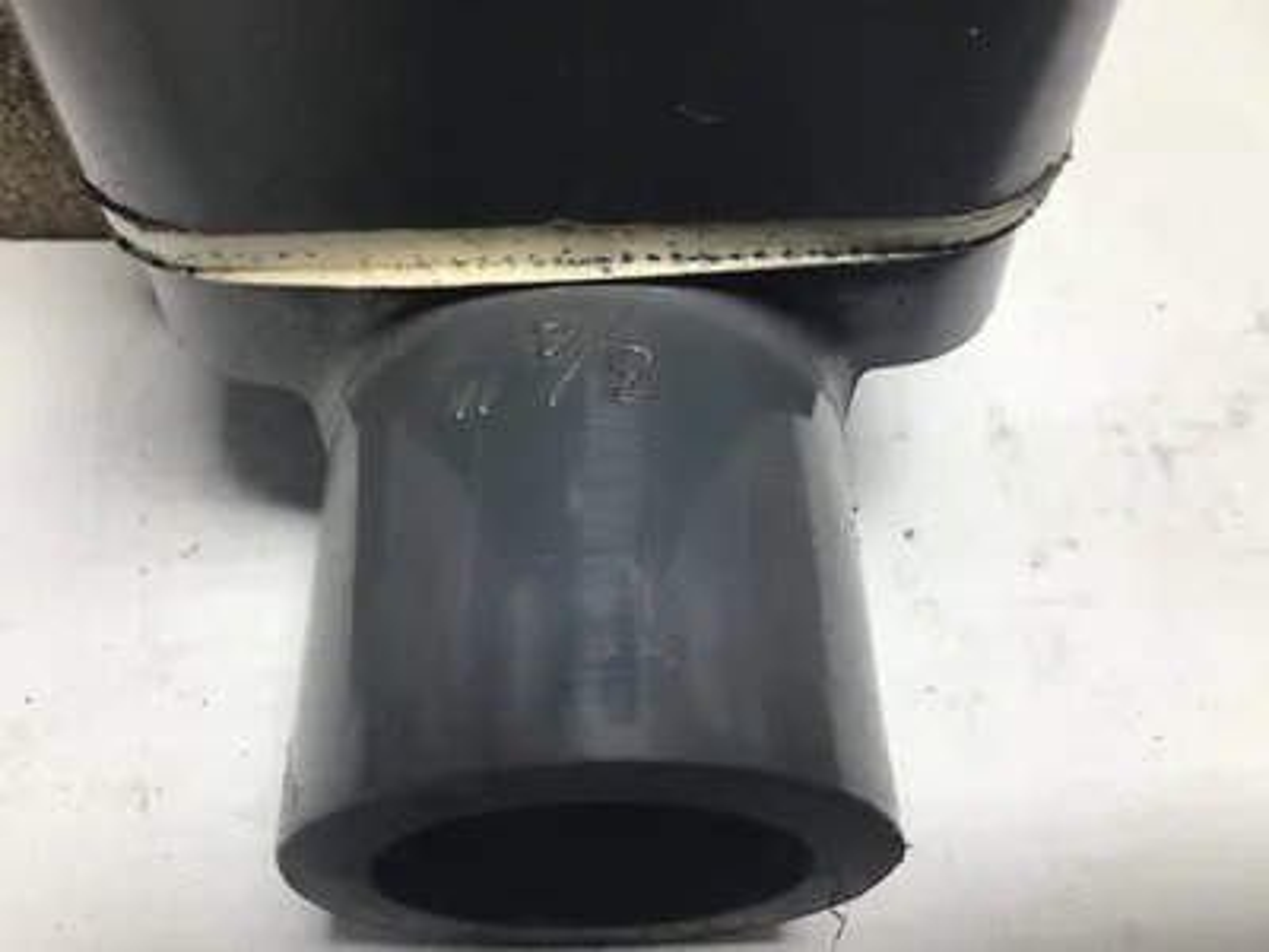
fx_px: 1136
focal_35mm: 31
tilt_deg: -57.8
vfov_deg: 45.4
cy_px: 476
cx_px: 634
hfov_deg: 58.4
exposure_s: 1/120
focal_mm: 3.3
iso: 40
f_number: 2.4
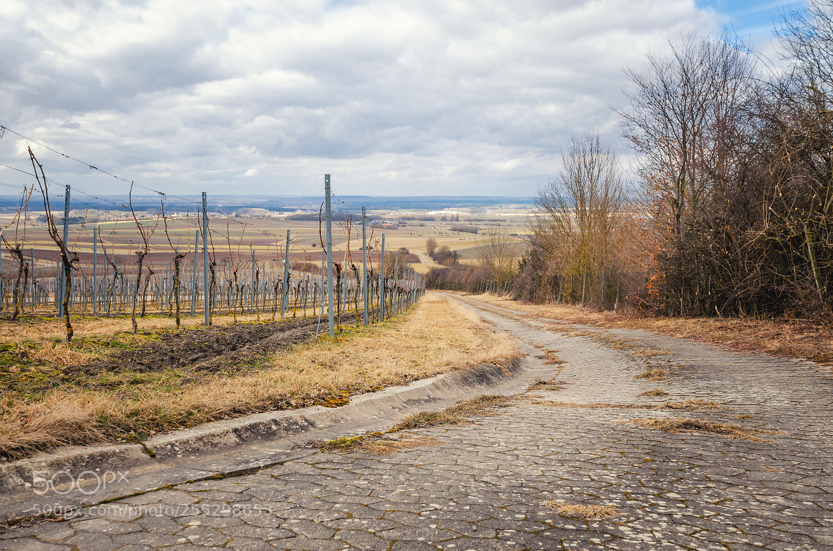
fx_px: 693
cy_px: 276
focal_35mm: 30
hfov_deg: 62.0
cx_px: 416
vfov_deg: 43.4
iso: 400
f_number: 8
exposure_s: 1/400
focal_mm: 20
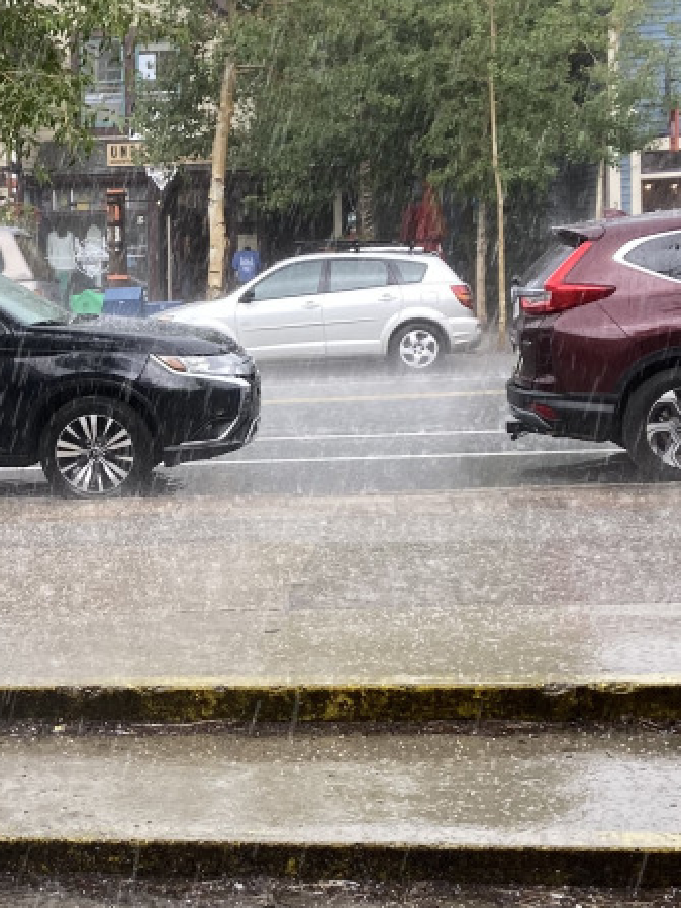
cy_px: 494
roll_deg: +0.9
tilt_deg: -5.3
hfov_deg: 18.4
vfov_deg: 24.7
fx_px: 2071
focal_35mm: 79
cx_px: 67
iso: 32
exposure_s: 1/128
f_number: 1.8
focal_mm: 4.25
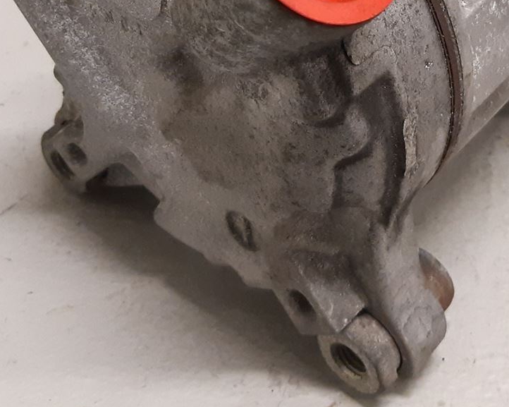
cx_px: 323
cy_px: -61
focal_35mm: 72
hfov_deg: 26.3
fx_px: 1084
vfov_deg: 20.1
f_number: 1.7
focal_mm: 3.93
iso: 250
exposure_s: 1/50
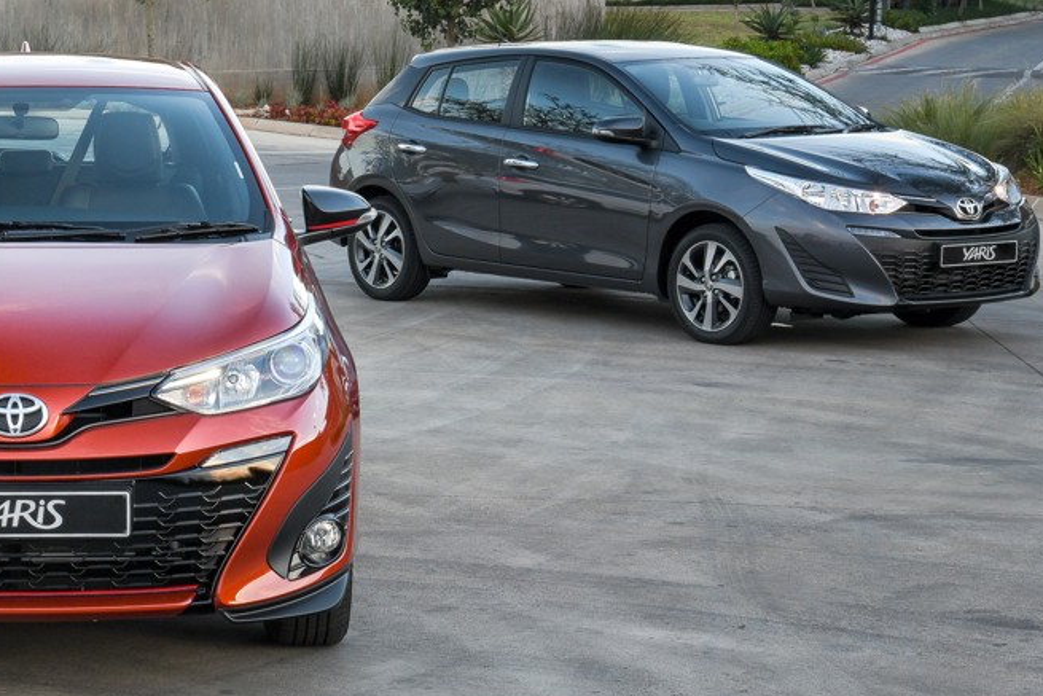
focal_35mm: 96
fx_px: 2782
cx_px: 49
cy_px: 171
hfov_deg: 20.7
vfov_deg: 14.2
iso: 200
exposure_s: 1/2.5
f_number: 13
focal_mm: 44
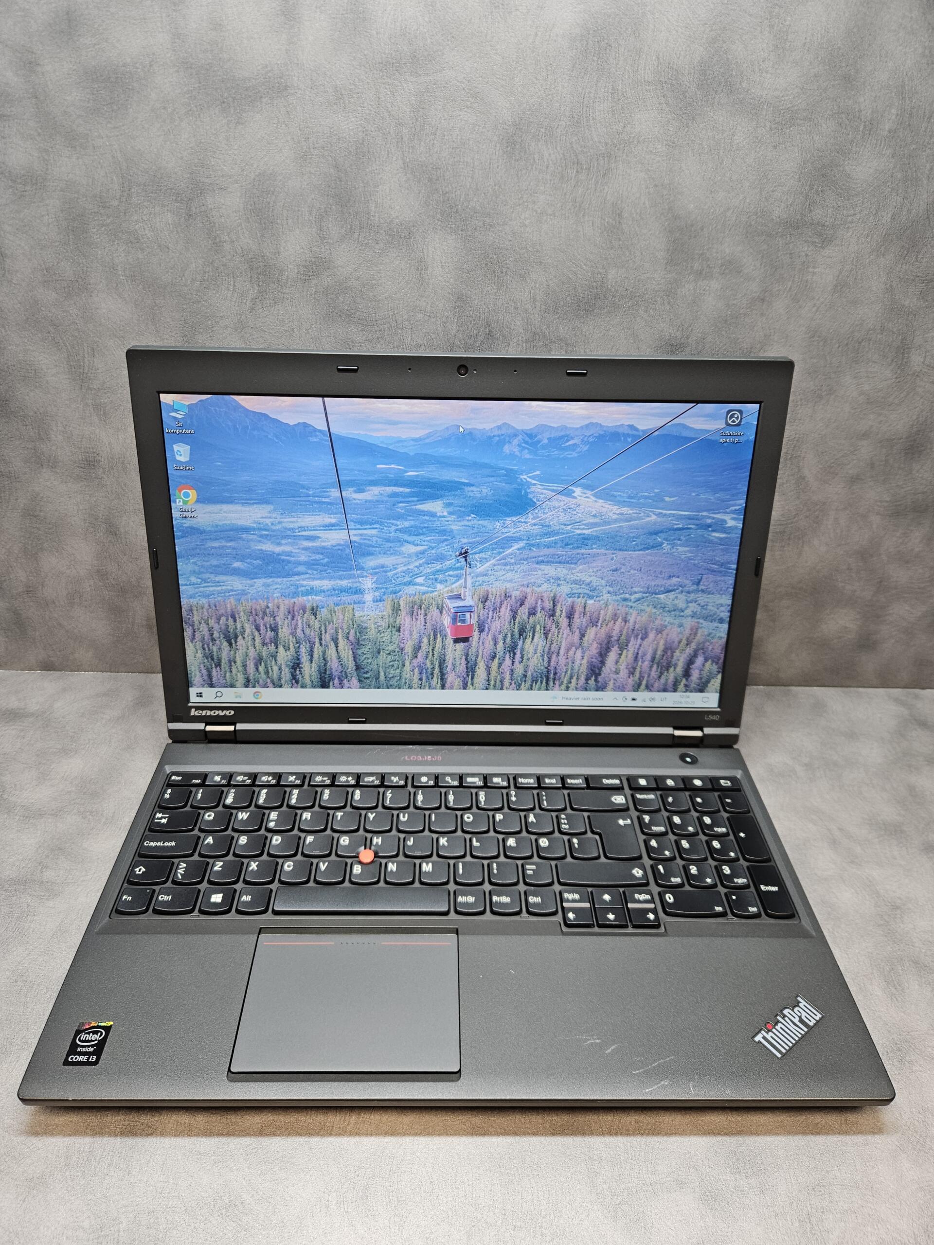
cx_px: 467
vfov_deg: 73.9
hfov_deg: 58.9
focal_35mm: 23
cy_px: 622
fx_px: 827
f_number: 1.8
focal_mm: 5.4
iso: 160
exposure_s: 1/100
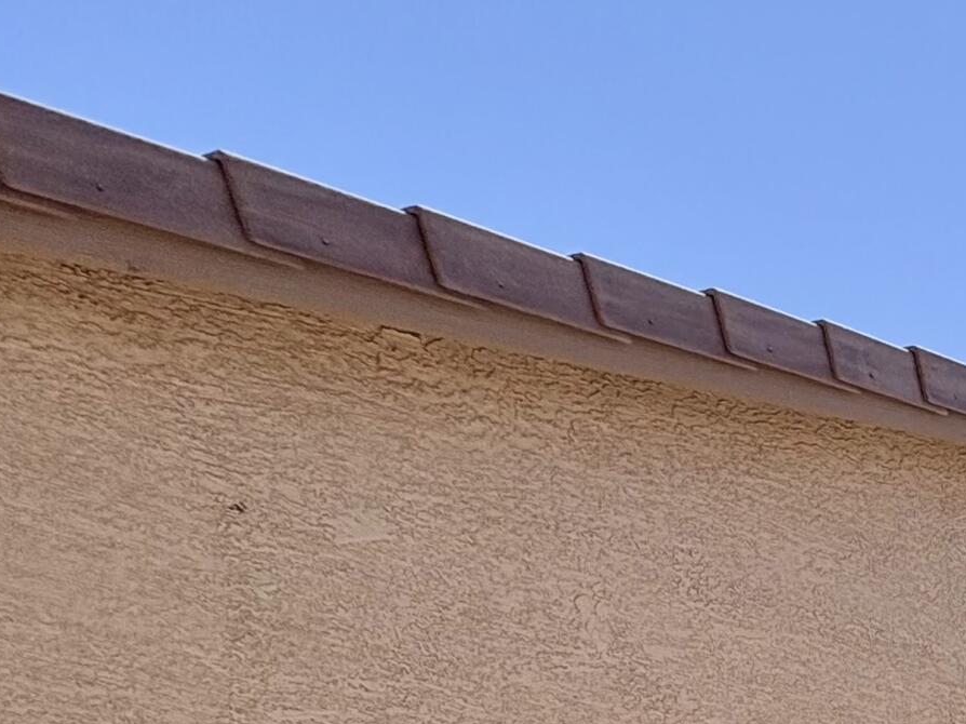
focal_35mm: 47
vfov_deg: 22.8
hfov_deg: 26.0
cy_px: 1181
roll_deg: +2.1
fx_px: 1311
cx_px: 1539
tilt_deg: +0.1
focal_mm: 2.22
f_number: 2.2
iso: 50
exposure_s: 1/1748
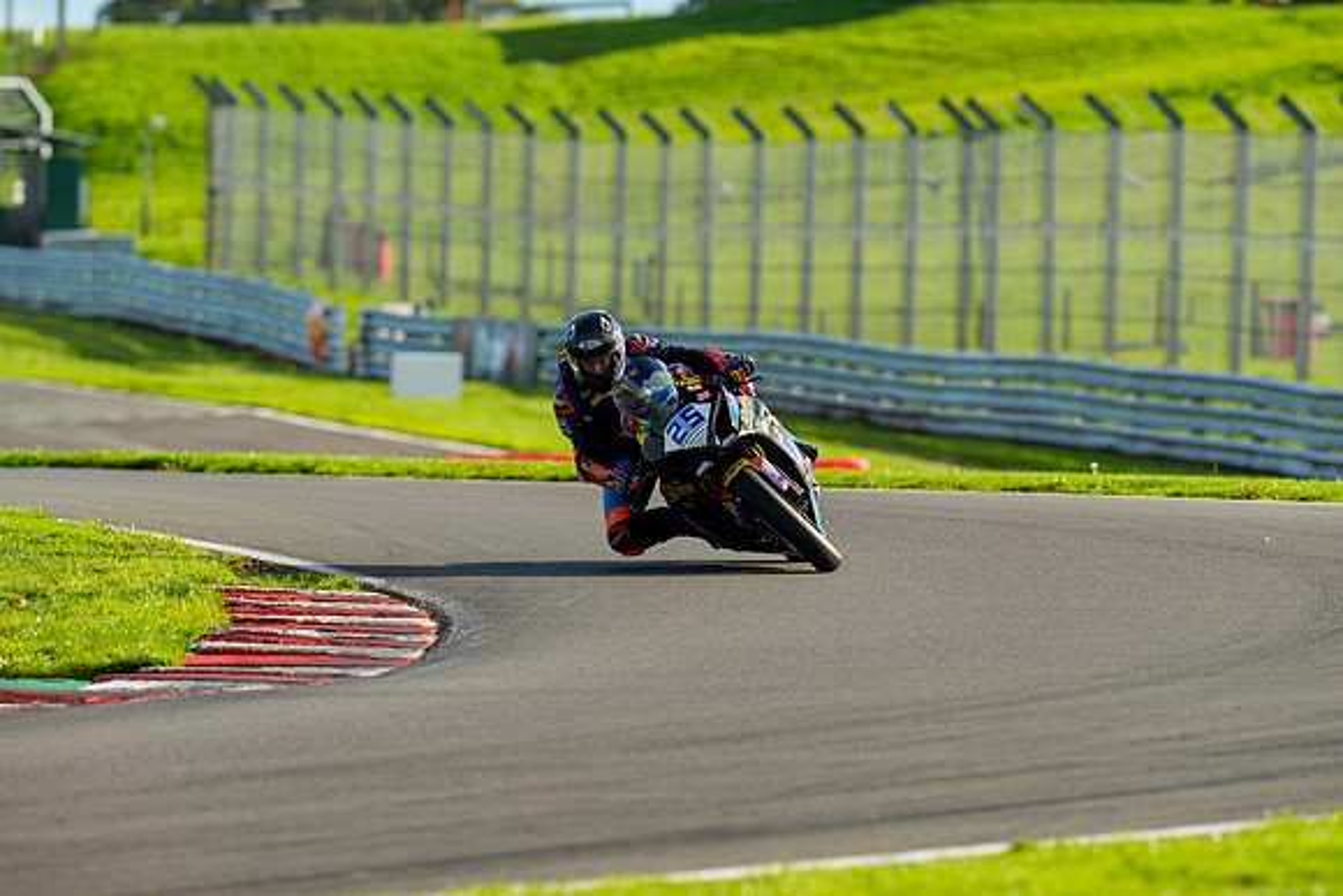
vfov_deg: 3.1
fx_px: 16409
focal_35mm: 440
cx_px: 672
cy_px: 403
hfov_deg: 4.7
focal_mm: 400
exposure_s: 1/400
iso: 125
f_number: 5.6
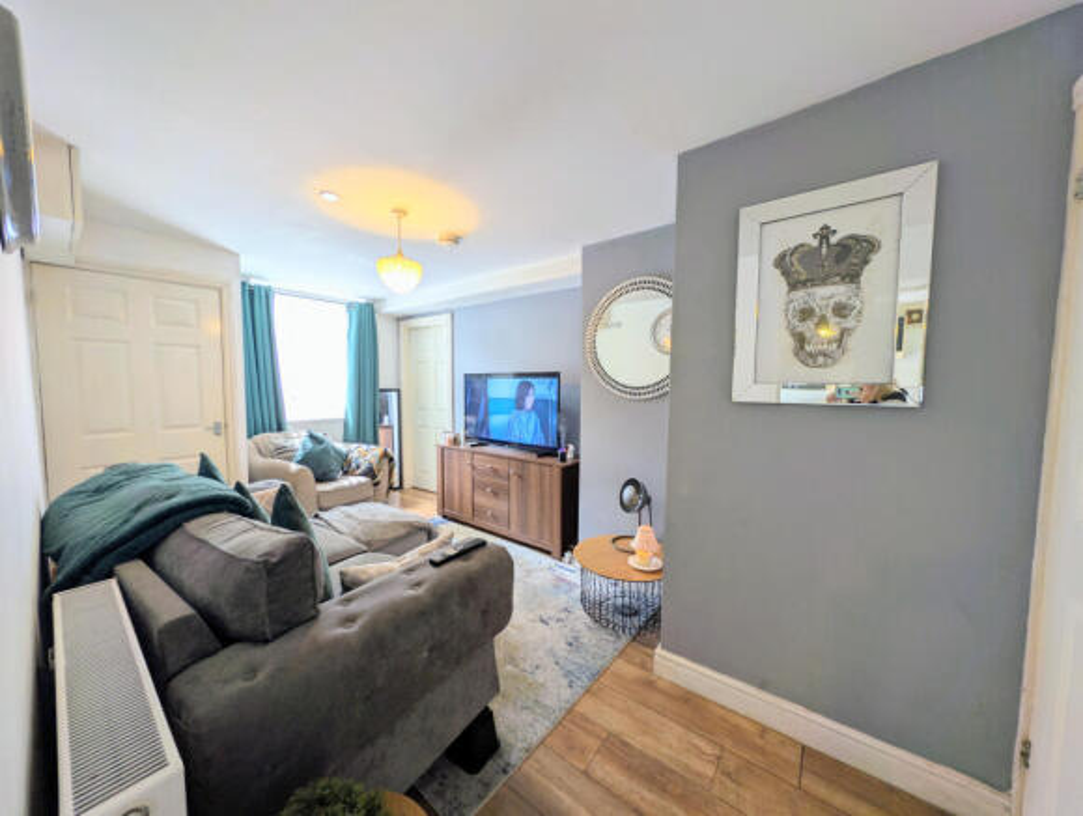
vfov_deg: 94.7
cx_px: 542
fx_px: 376
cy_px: 408
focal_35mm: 12
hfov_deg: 110.4
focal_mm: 2.23
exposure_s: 1/20
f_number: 1.95
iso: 51
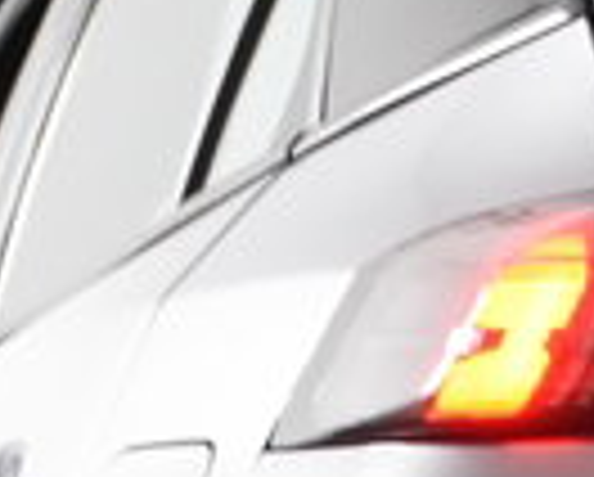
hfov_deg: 5.6
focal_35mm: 338
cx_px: 1341
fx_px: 5944
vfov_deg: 4.5
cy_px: 1073
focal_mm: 31
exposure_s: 1/60
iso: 1600
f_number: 4
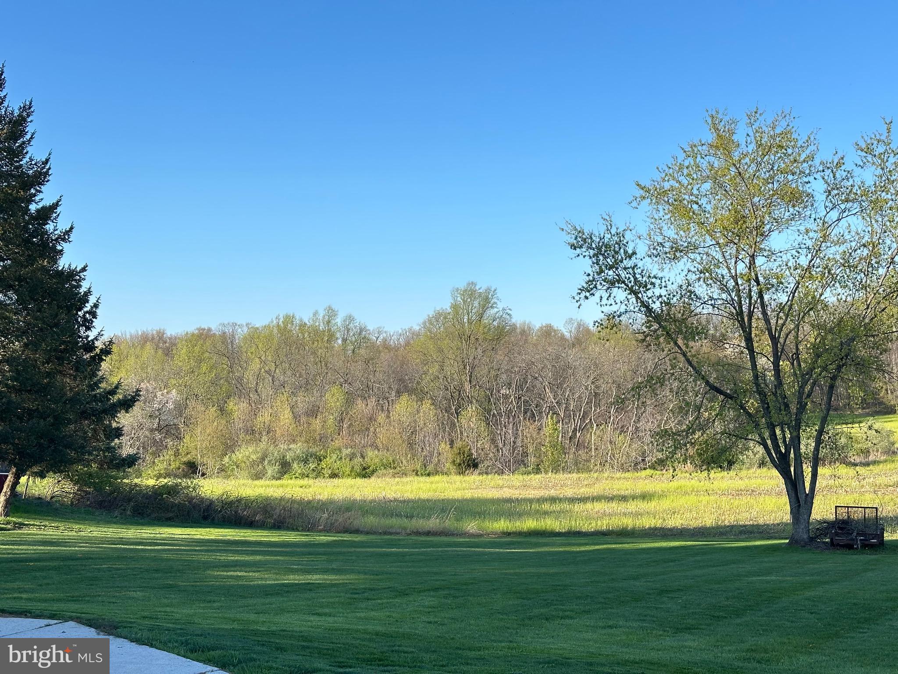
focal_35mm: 48
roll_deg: +0.3
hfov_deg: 39.7
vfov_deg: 30.3
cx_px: 449
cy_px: 337
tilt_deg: +2.2
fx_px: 1245
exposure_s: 1/830
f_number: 1.78
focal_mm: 6.86
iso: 64
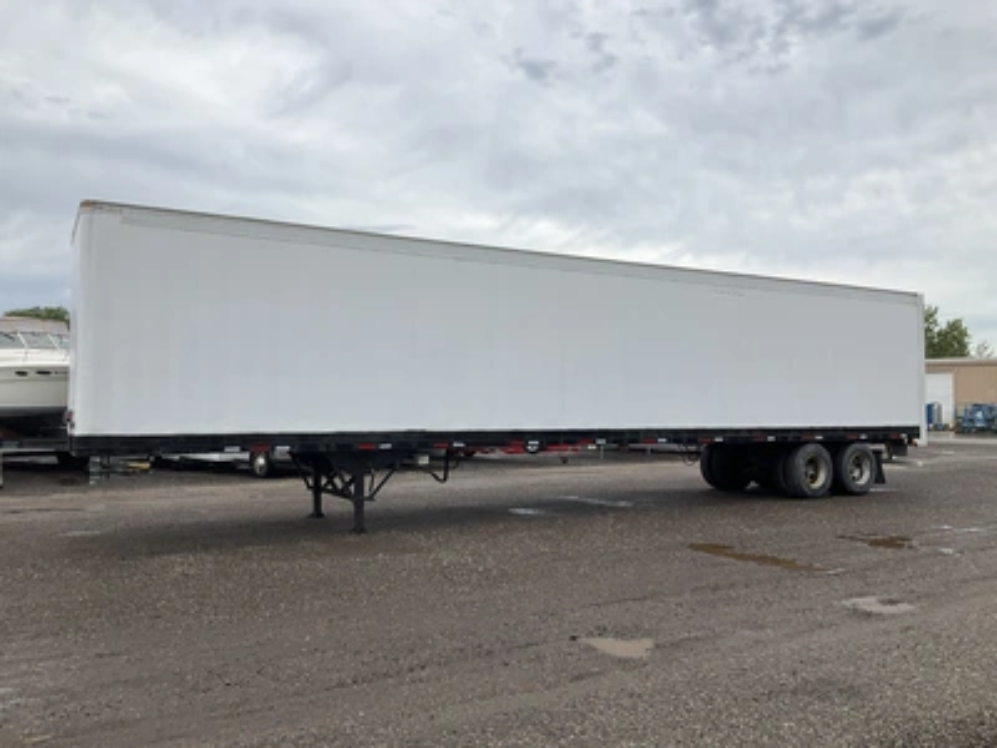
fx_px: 835
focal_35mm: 29
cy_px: 374
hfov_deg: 61.7
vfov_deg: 48.2
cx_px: 498
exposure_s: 1/1626
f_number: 1.8
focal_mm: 3
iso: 25
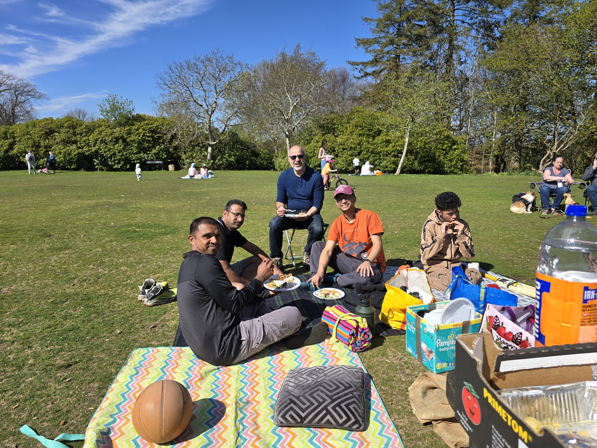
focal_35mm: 23
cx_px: 298
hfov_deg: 73.9
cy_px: 224
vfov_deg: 58.9
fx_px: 397
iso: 12
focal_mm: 6.3
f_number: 1.7
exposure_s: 1/836
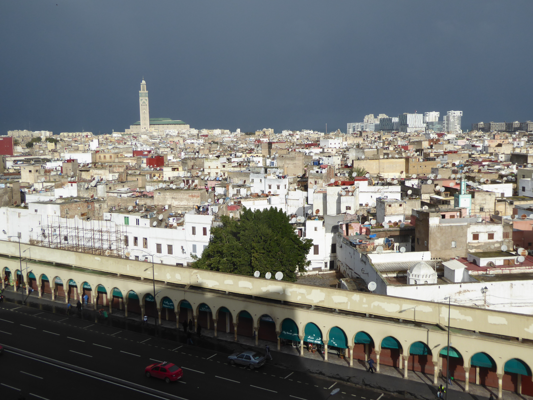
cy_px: 200
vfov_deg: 36.8
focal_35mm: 39
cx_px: 266
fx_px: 601
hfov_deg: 47.9
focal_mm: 6.7
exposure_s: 1/1300
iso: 80
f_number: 3.7
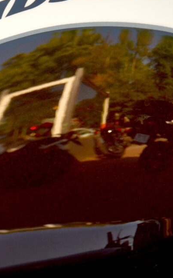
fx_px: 2159
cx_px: -26
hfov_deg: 4.6
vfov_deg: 7.2
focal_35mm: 286
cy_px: 496
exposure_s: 1/80
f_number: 4.5
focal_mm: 70
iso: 100
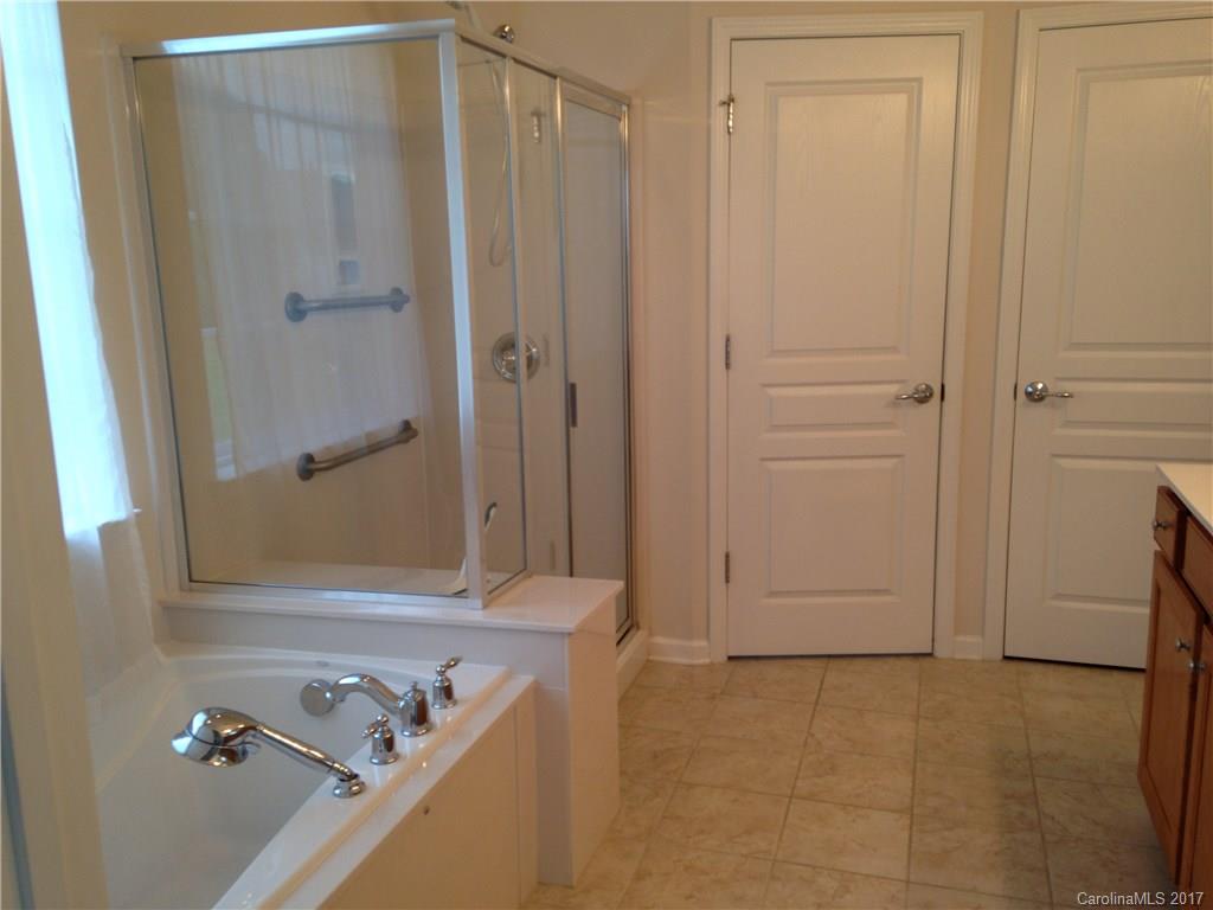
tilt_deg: -11.4
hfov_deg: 55.4
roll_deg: +2.7
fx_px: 1156
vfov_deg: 42.9
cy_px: 455
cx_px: 606
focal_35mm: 33
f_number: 2.4
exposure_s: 1/20
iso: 50
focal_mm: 4.12
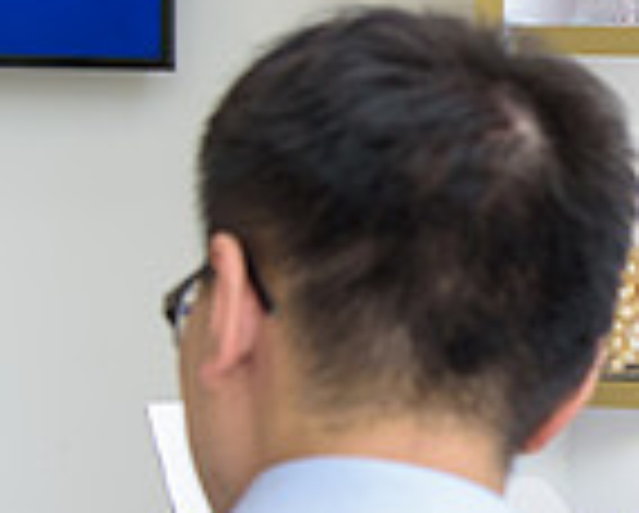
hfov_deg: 13.3
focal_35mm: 134
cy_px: 263
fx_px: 2538
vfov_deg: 11.5
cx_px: 1053
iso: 500
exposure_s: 1/250
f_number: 3.2
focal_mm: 35
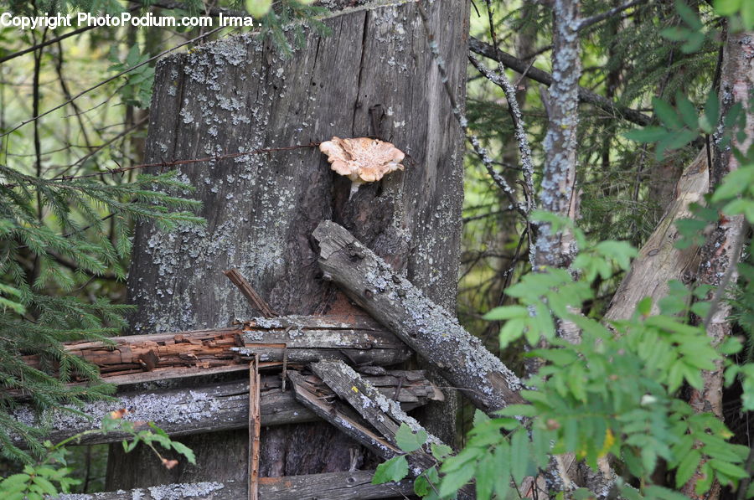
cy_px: 250
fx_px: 2196
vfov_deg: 13.0
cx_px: 377
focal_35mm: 105
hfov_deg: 19.5
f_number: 4.5
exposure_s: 1/80
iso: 250
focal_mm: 70
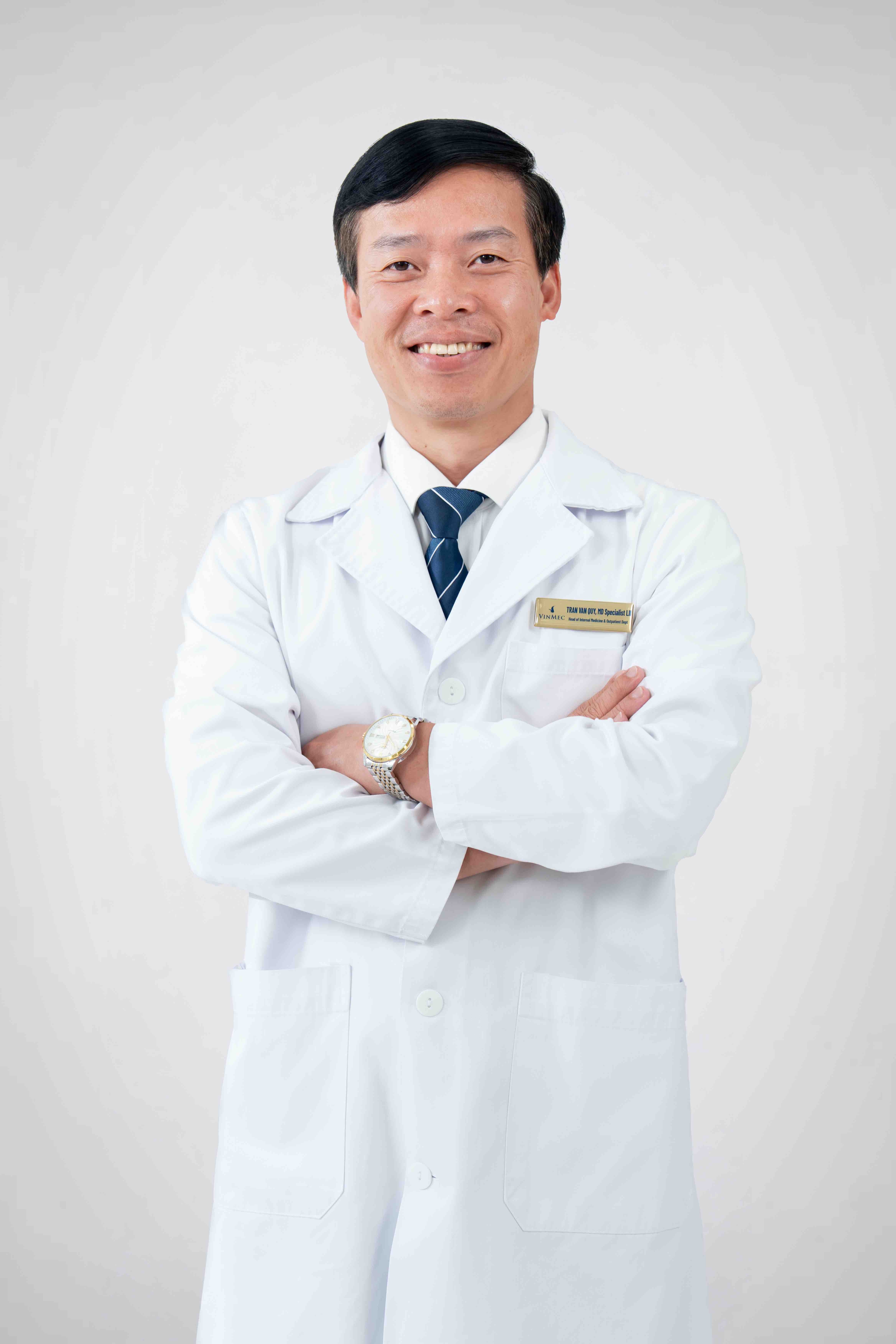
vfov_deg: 28.8
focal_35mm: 70
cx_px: 448
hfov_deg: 19.5
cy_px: 672
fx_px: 2613
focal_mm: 70
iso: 320
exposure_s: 1/160
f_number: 4
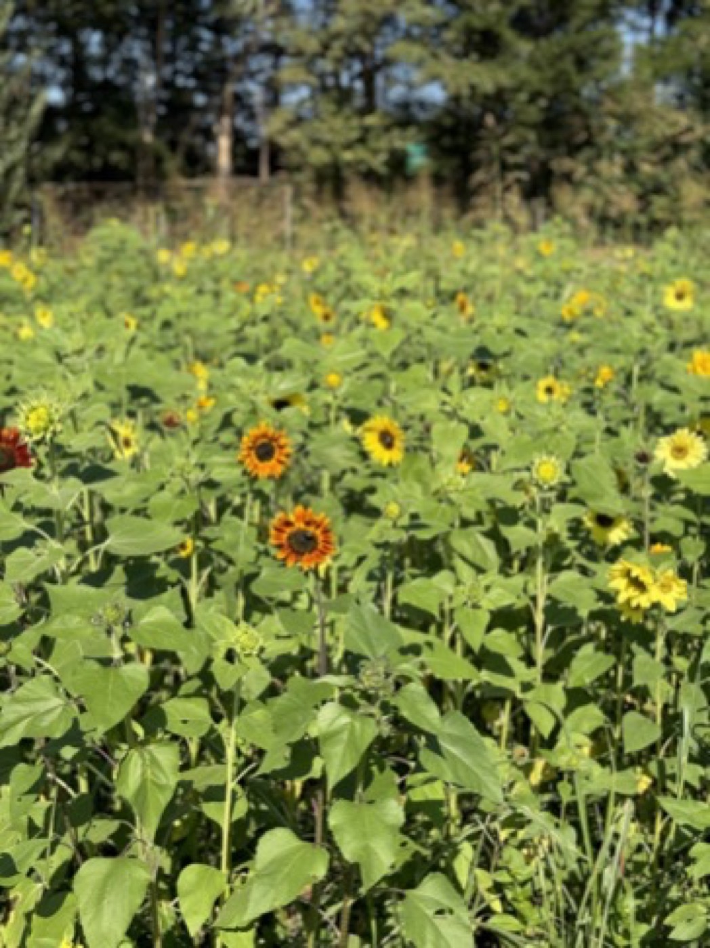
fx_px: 1314
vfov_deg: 39.7
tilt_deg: -13.3
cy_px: 474
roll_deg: -2.3
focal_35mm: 48
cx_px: 355
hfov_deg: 30.2
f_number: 1.78
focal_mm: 6.76
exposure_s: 1/2959
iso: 64
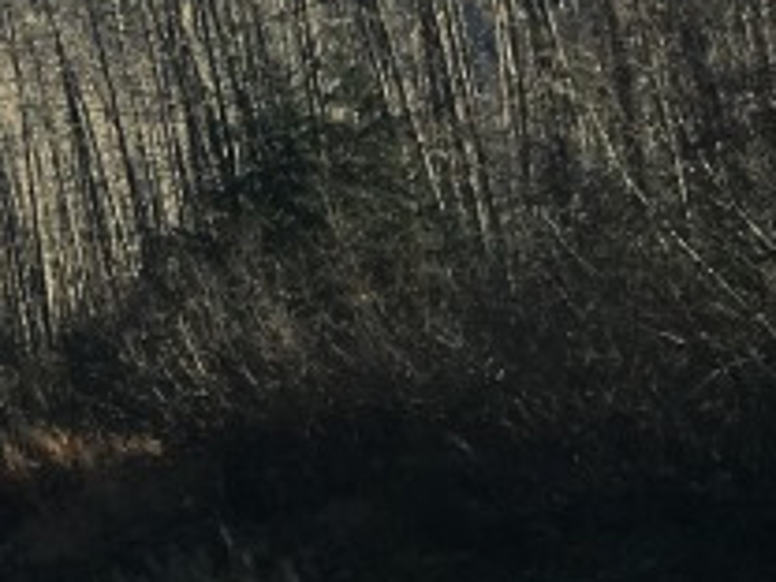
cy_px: -56
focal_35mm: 143
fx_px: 3206
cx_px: -1045
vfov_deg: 10.3
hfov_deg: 11.5
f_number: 2.2
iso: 25
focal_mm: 4.15
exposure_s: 1/370
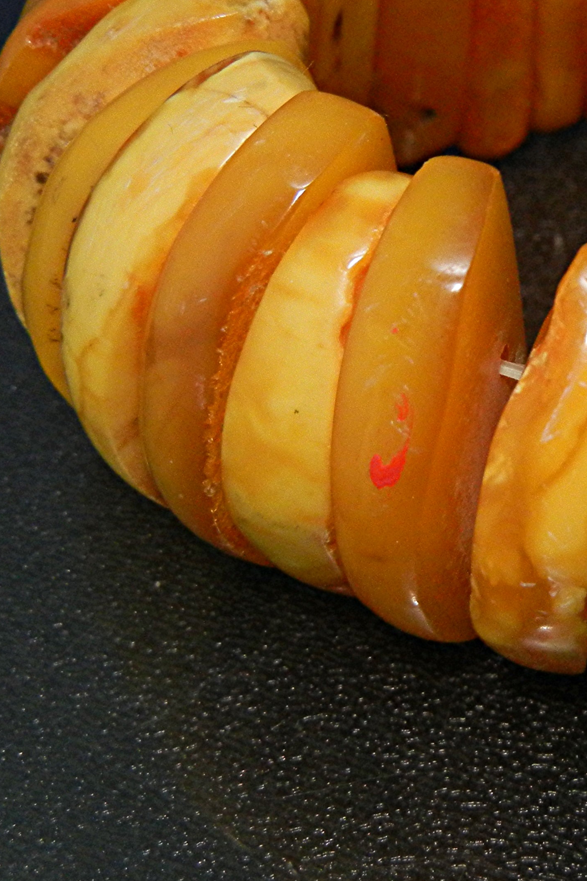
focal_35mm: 76
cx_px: 631
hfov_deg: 17.4
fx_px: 1859
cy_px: 329
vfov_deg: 26.6
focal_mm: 7.1
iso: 433
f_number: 7.4
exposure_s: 1/30
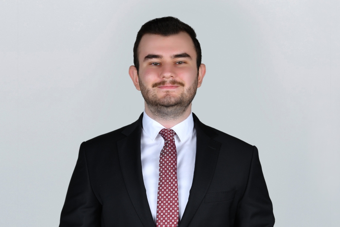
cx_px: 170
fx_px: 850
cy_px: 114
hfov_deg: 22.6
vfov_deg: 15.2
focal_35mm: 90
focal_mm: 90
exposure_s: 1/125
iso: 50
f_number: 7.1
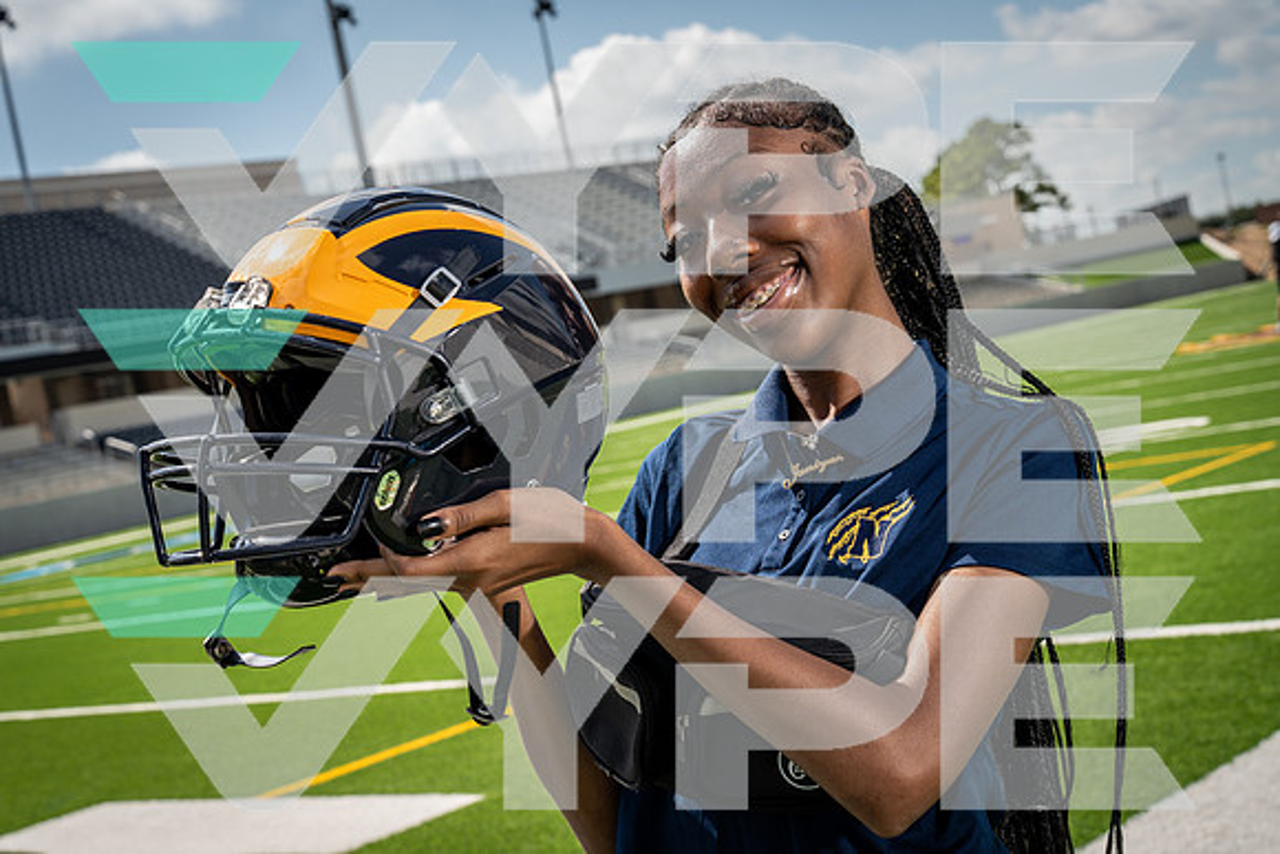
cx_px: 640
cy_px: 427
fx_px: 2098
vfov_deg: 23.0
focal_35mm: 59
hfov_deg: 33.9
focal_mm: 59
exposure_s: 1/250
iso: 125
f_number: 8
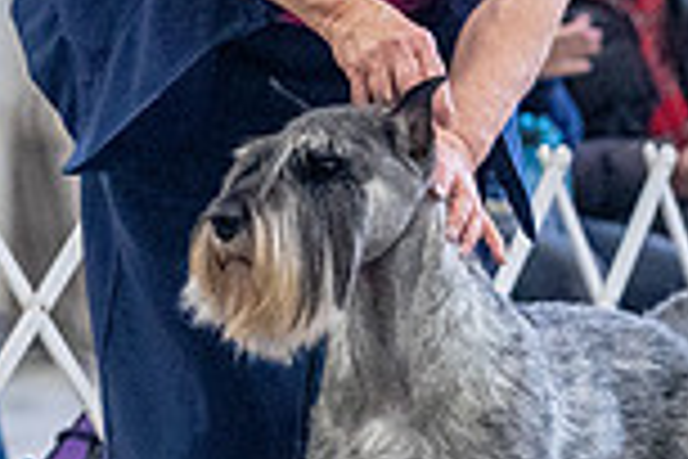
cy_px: 88
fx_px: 9402
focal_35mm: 492
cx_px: 454
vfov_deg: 2.8
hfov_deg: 4.2
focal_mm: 130
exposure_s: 1/320
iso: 6400
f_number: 4
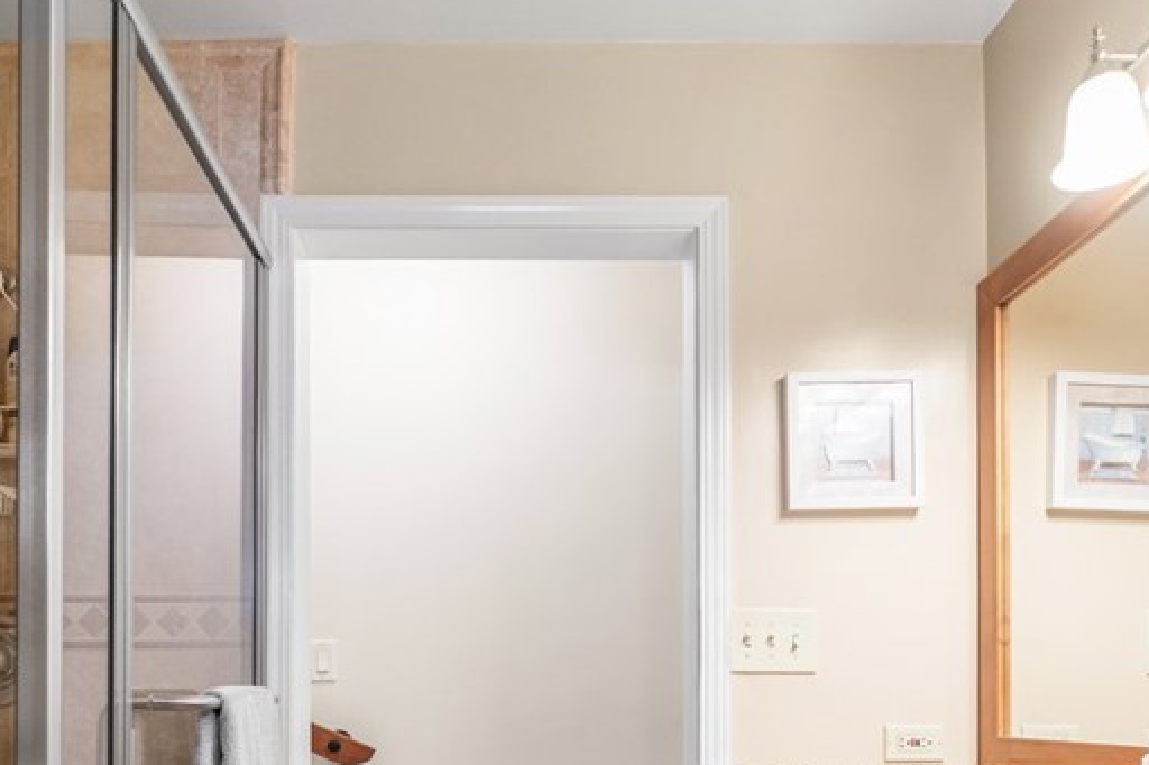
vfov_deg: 40.1
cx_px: 548
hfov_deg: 61.9
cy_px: 698
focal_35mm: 30
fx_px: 957
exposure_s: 1/5
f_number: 7.1
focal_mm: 10
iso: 320
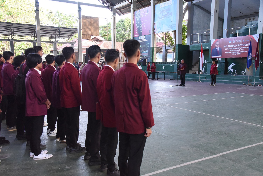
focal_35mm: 34
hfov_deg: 55.8
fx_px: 248
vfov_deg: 38.9
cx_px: 132
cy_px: 88
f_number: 7.1
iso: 6400
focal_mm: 34
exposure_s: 1/200
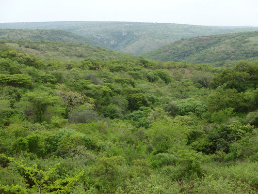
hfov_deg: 41.2
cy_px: 97
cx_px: 129
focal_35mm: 46
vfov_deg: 31.5
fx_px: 343
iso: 125
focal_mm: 8.3
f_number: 4.9
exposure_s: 1/200
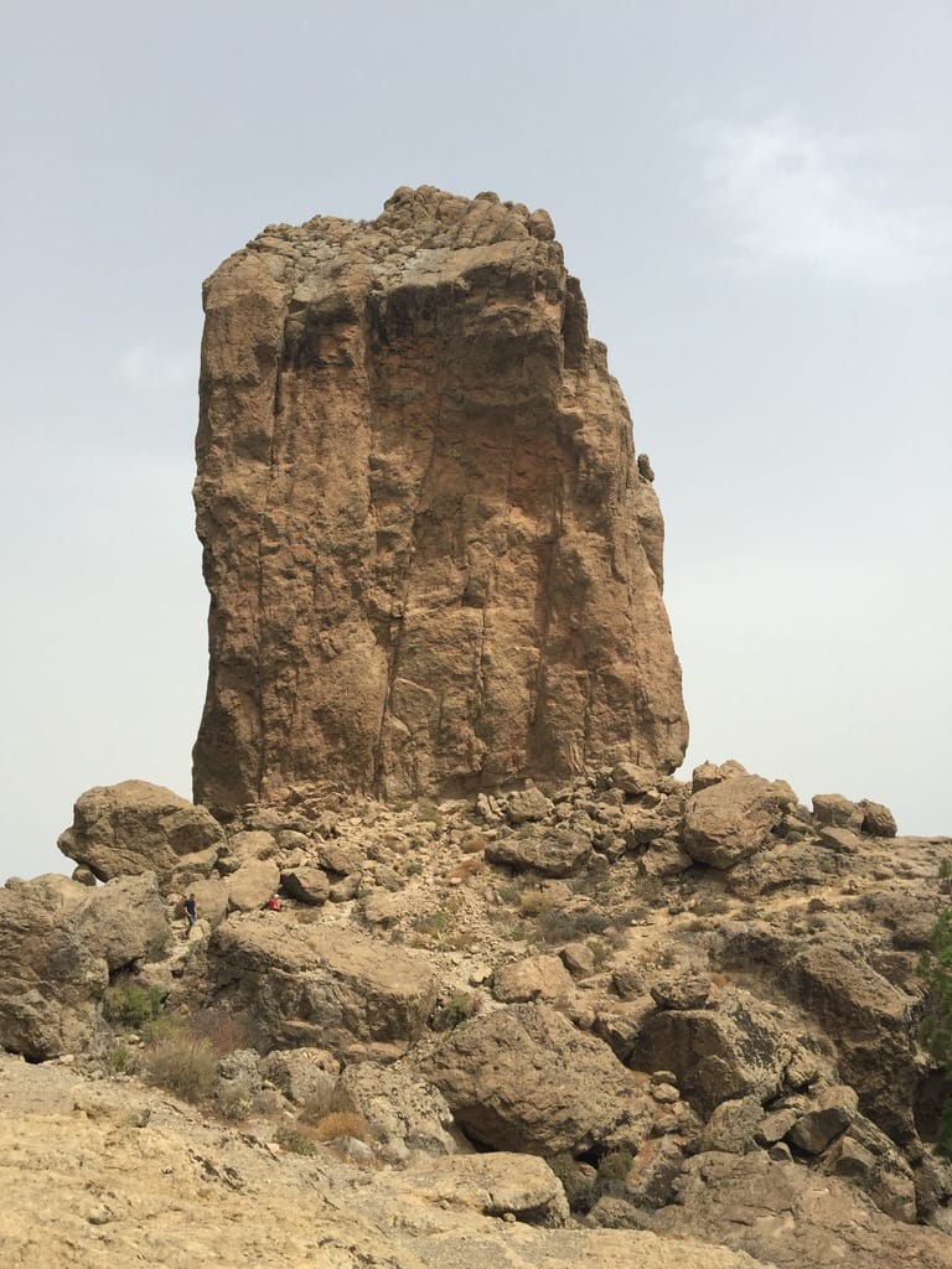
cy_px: 634
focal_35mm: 29
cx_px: 476
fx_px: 1063
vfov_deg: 61.7
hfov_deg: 48.2
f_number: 2.2
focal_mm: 4.15
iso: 32
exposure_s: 1/1883
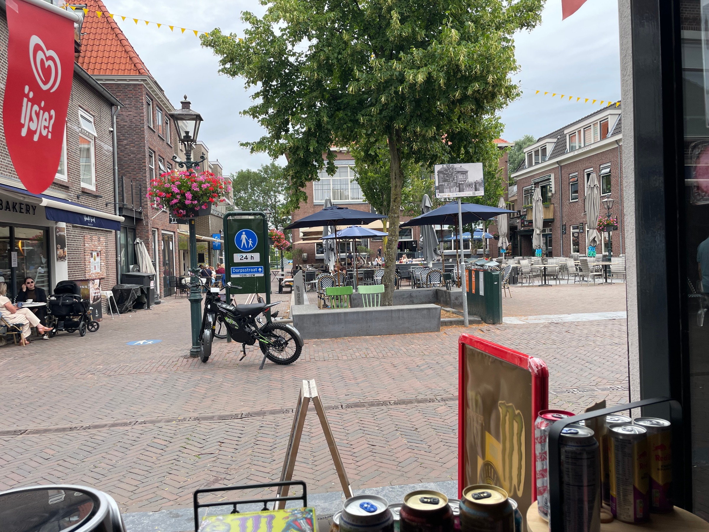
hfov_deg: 67.3
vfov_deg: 53.1
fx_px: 533
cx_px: 354
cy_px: 266
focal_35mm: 26
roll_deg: +1.6
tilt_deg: -0.4
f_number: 1.6
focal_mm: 4.2
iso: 32
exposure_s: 1/1024
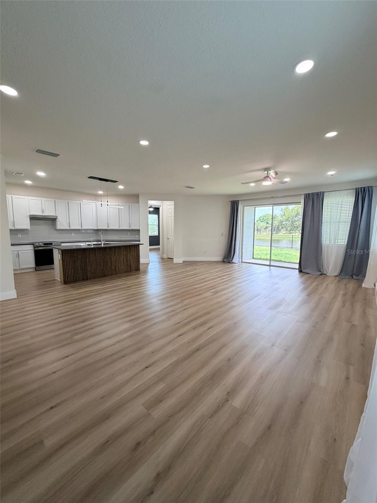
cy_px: 252
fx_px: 203
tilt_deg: -6.1
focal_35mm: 14
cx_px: 188
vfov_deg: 102.1
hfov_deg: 85.7
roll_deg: -0.7
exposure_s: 1/120
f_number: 2.2
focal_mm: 2.22
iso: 250
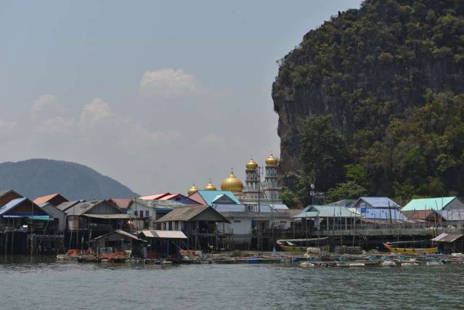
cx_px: 232
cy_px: 155
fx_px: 902
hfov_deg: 28.8
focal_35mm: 70
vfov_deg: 19.5
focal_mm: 70
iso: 100
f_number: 8
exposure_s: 1/250
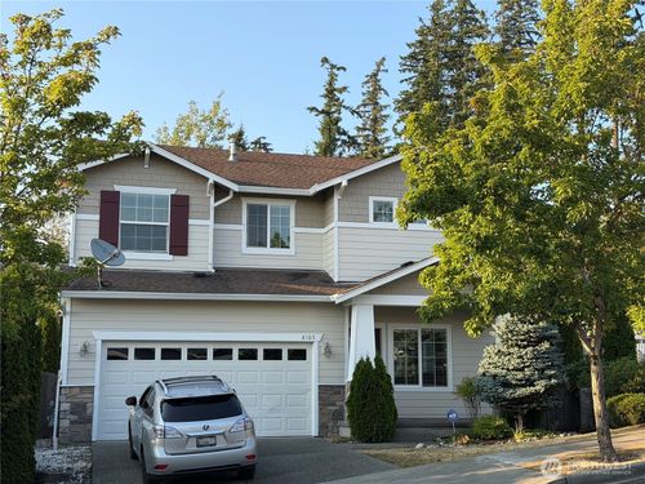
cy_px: 242
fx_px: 894
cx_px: 322
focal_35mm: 48
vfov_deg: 30.3
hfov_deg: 39.7
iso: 64
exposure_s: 1/1085
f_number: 1.78
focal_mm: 6.76
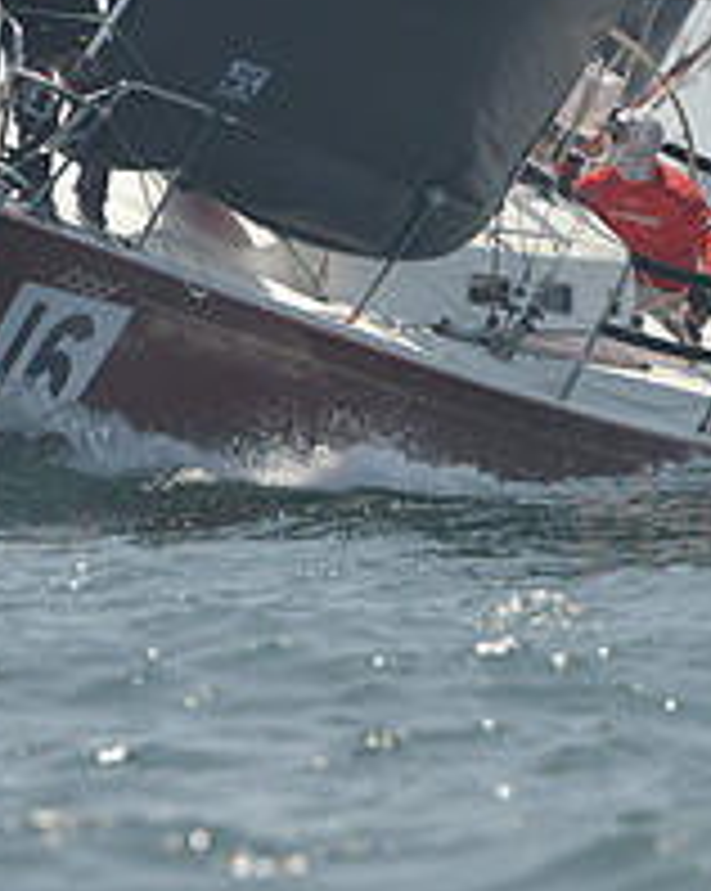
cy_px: 295
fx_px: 21734
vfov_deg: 2.3
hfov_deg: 1.9
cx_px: 338
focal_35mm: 825
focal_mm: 300
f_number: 7.1
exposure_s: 1/1250
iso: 280
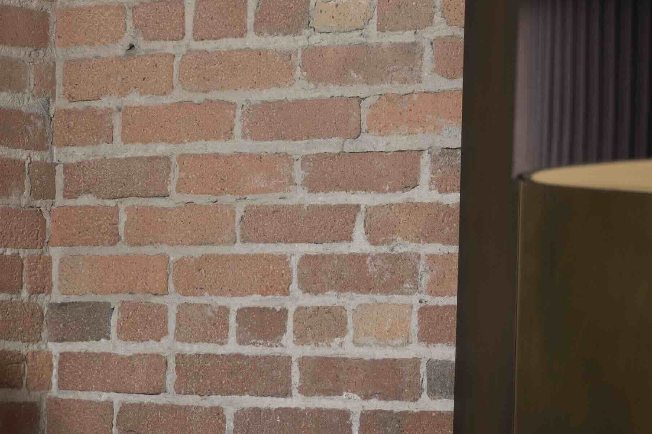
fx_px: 3006
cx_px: -253
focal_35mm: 166
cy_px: 398
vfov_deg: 8.2
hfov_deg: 11.9
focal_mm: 50
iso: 250
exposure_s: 1/200
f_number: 8
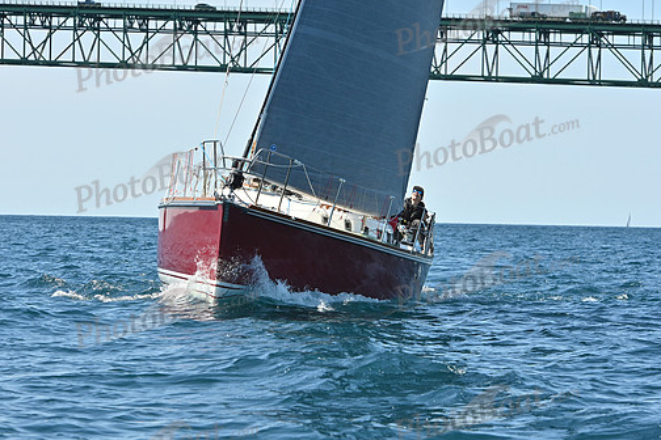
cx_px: 328
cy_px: 229
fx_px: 3066
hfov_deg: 12.3
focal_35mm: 167
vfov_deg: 8.2
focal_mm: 145
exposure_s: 1/1000
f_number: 8
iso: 320
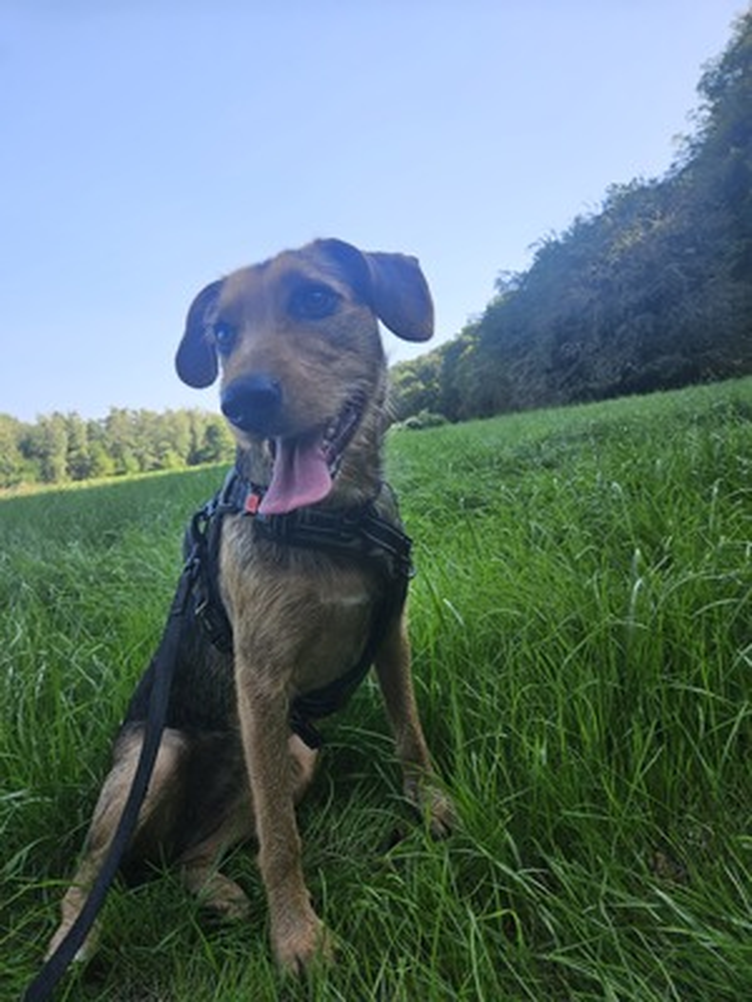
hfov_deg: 58.9
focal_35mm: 23
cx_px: 376
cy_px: 501
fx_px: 666
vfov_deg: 73.9
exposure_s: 1/629
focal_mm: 5.4
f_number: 1.8
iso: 25
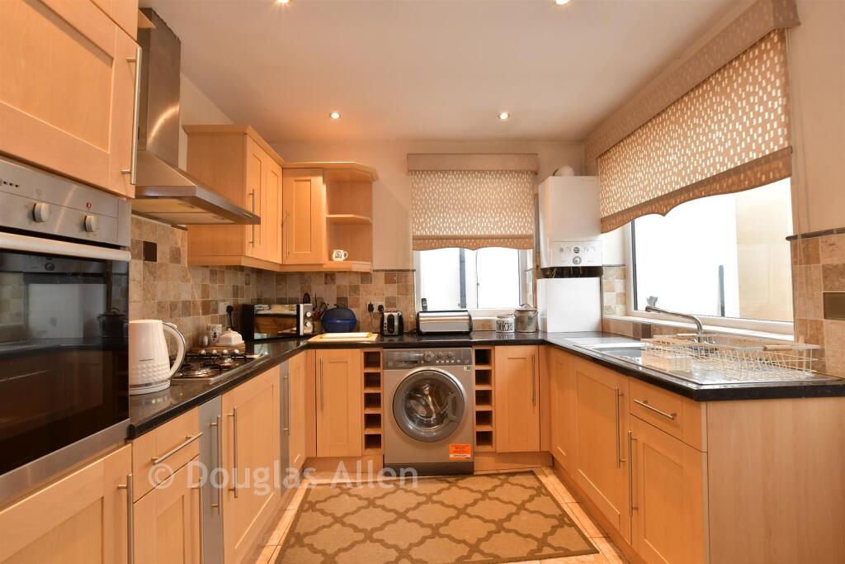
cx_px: 422
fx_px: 352
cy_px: 282
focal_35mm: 15
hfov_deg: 100.4
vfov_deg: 77.3
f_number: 8
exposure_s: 1/15
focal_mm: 10
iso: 400
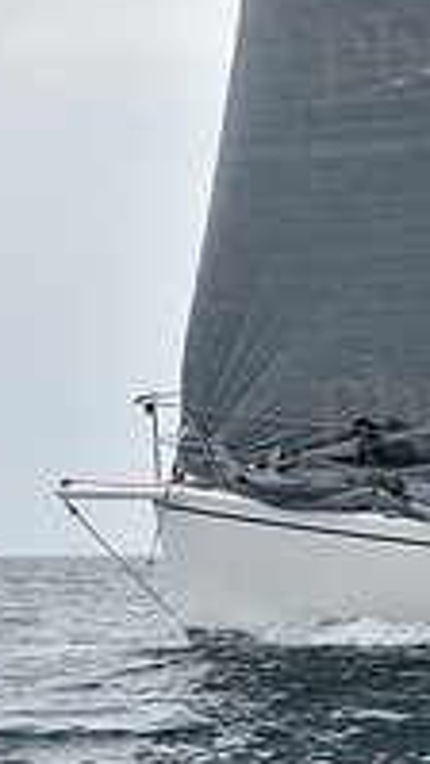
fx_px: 4336
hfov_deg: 5.5
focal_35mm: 214
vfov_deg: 10.1
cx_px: 1056
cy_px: 505
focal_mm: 70
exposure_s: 1/800
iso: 250
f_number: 5.6
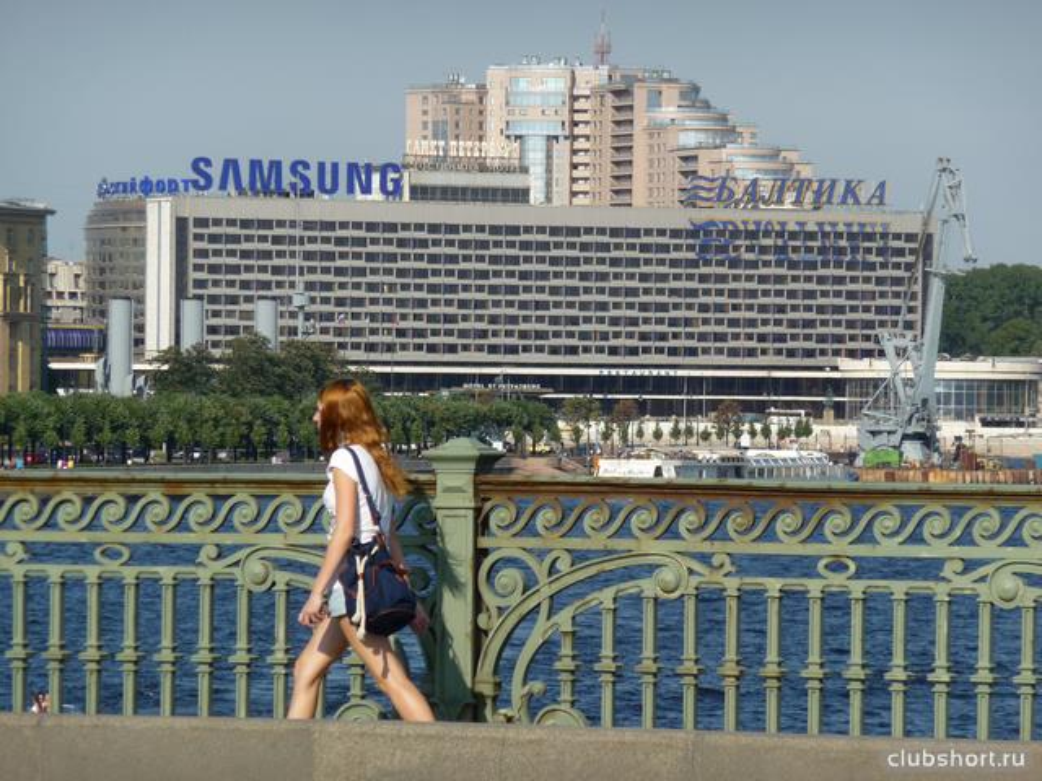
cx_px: 521
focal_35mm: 212
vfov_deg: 7.0
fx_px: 6382
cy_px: 390
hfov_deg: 9.3
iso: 100
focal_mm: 36.4
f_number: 4.8
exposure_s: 1/640
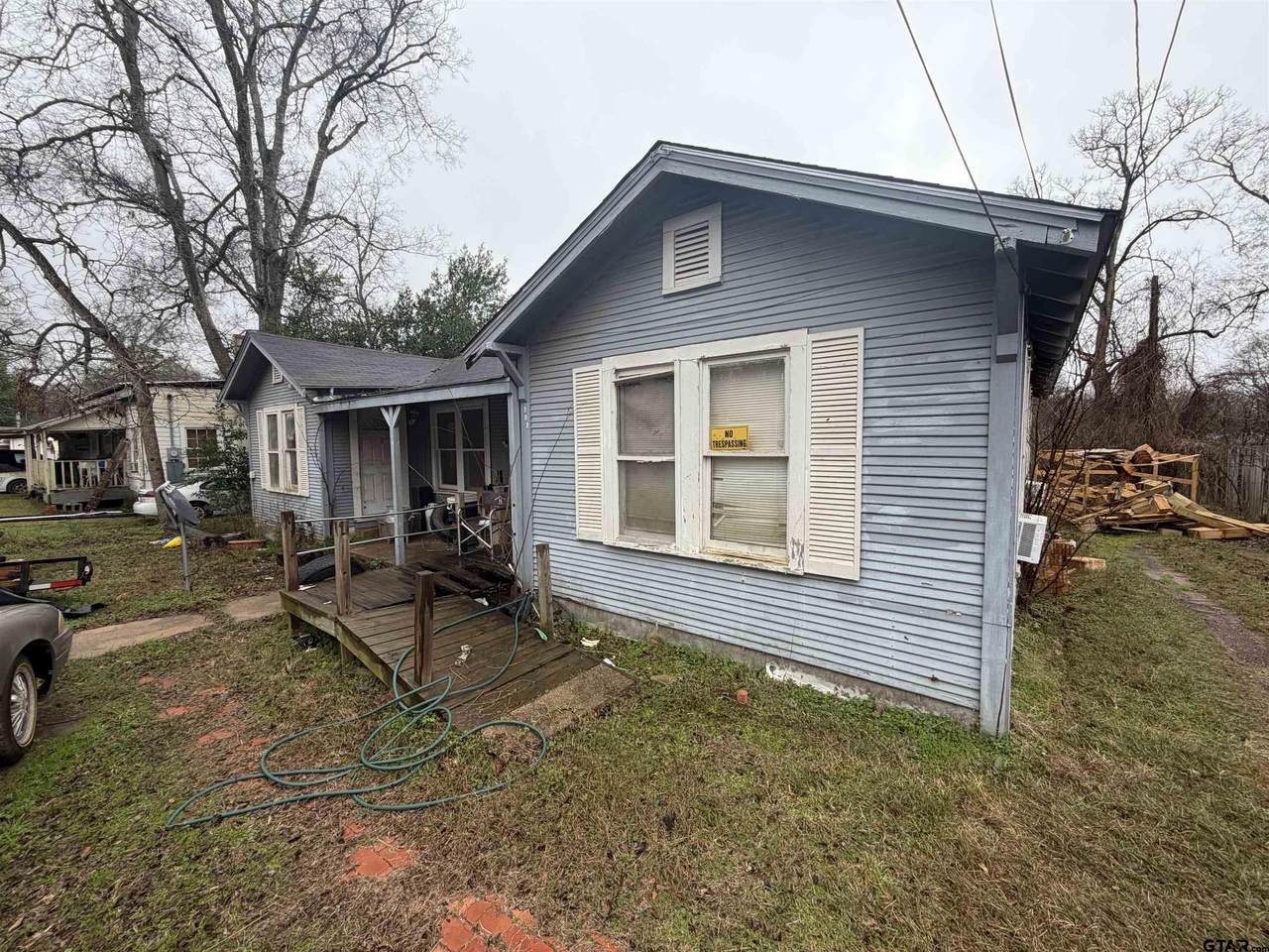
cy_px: 476
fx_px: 513
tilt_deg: -3.7
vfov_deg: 85.7
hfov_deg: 102.1
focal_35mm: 14
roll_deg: +0.5
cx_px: 634
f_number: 2.2
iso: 50
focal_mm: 2.22
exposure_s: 1/502
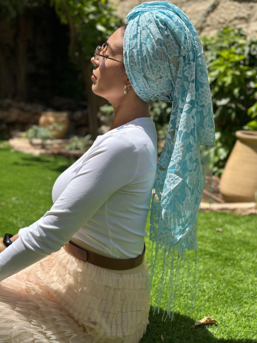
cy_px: 172
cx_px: 128
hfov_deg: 30.3
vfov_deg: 39.7
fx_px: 475
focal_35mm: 48
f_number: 1.78
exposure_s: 1/3876
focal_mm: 6.86
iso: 80
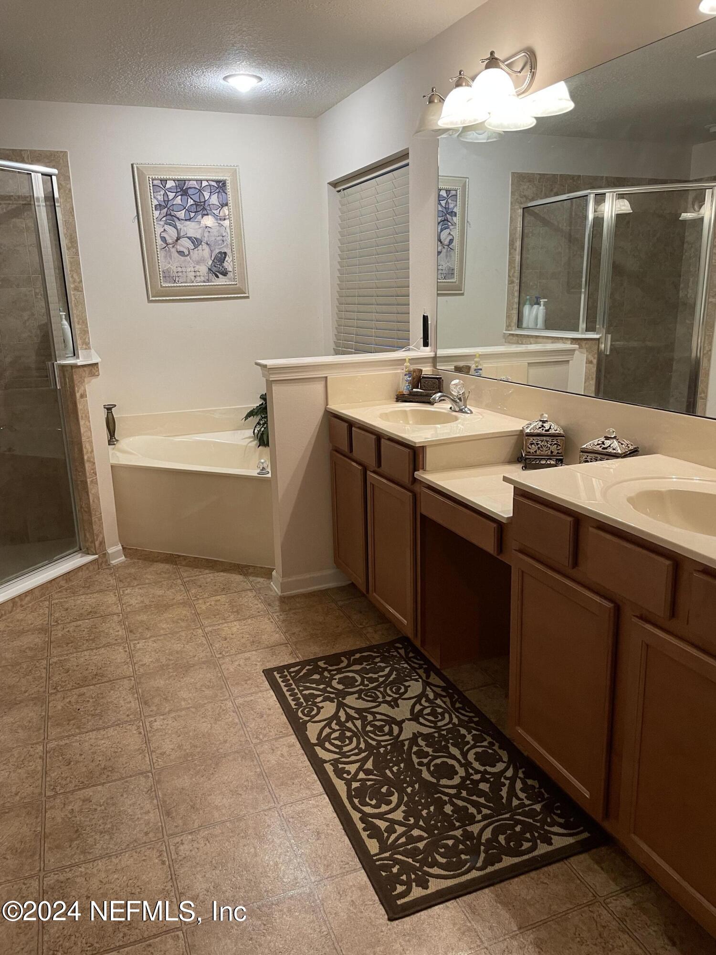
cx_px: 358
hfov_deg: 53.1
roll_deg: +2.0
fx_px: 717
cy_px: 478
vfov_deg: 67.3
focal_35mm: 26
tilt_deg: -13.8
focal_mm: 4.2
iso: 160
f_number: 1.6
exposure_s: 1/60
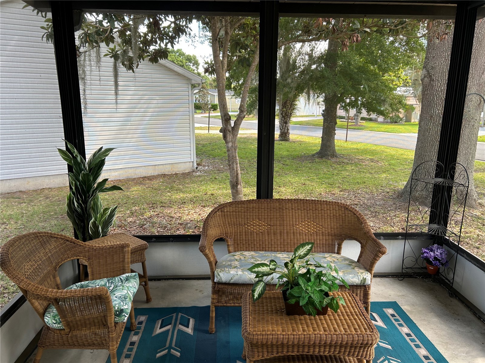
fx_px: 364
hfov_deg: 67.3
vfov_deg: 53.1
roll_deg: -0.2
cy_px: 182
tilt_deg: -13.1
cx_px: 242
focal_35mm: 26
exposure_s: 1/156
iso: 40
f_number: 1.5
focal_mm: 5.7
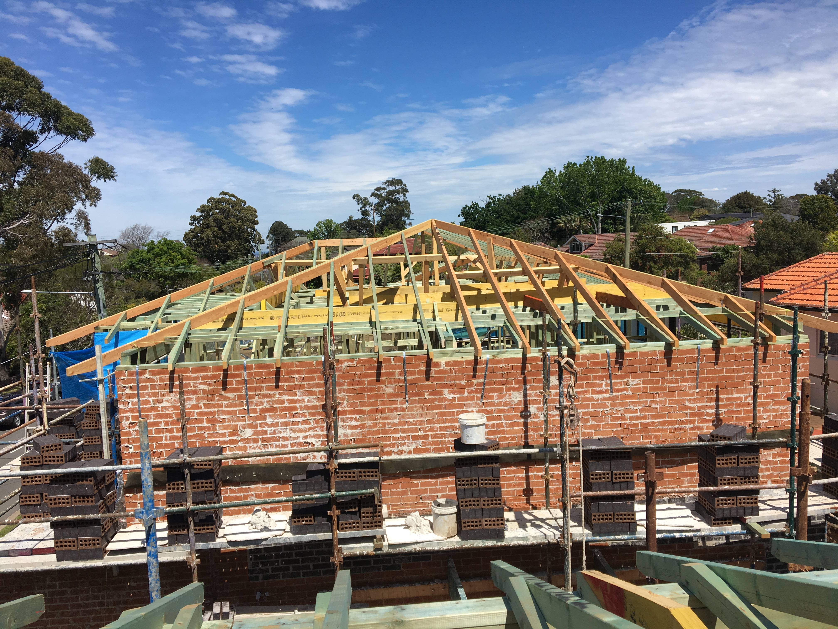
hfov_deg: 61.7
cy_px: 314
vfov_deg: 48.2
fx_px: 702
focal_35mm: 29
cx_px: 419
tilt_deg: -6.7
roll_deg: +1.4
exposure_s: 1/2331
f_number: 2.2
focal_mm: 4.15
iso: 25
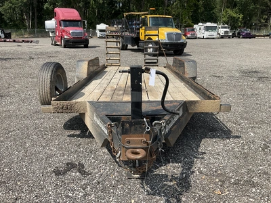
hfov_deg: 61.7
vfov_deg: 48.2
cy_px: 102
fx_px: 227
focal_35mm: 29
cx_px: 136
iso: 25
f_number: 1.8
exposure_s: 1/1730
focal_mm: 3
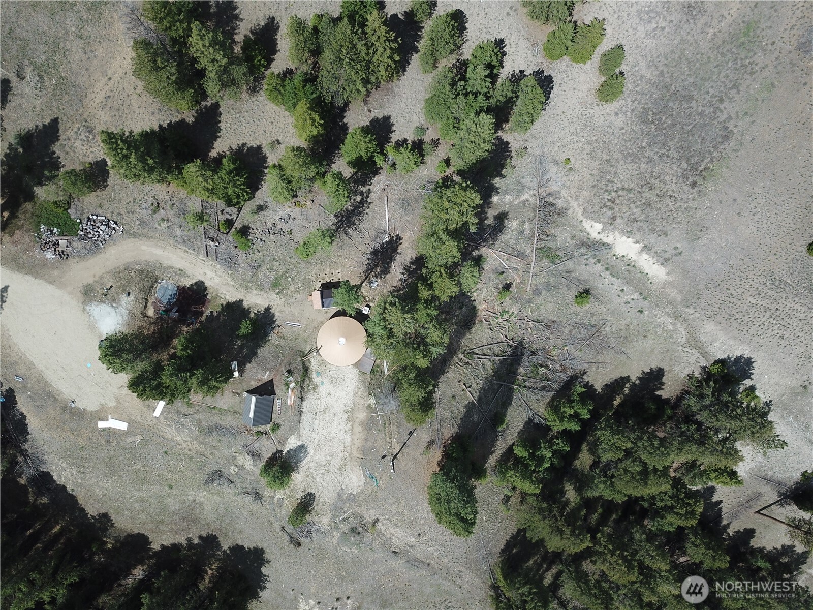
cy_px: 305
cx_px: 406
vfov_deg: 53.1
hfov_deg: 67.3
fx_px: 611
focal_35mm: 26
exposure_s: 1/1451
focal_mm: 4.73
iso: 100
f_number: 2.2
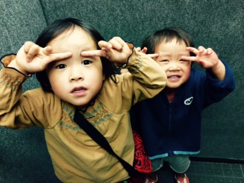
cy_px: 92
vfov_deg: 48.3
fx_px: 205
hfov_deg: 61.6
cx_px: 122
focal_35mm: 29
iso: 250
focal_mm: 4.15
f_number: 2.2
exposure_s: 1/17
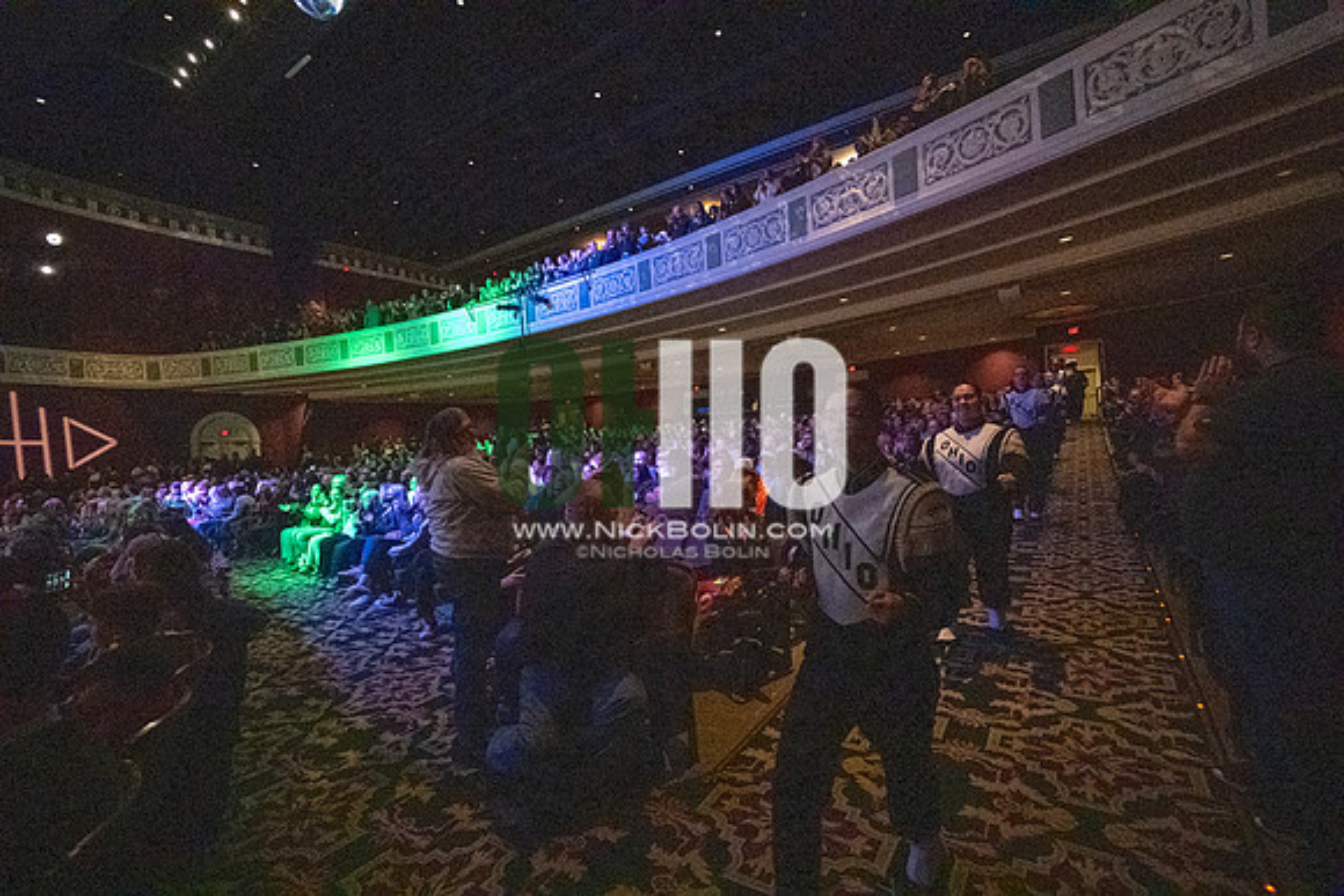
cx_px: 672
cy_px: 448
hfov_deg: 98.5
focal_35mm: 16
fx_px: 579
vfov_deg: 75.5
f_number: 4
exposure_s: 1/500
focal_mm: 15.5
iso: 32254
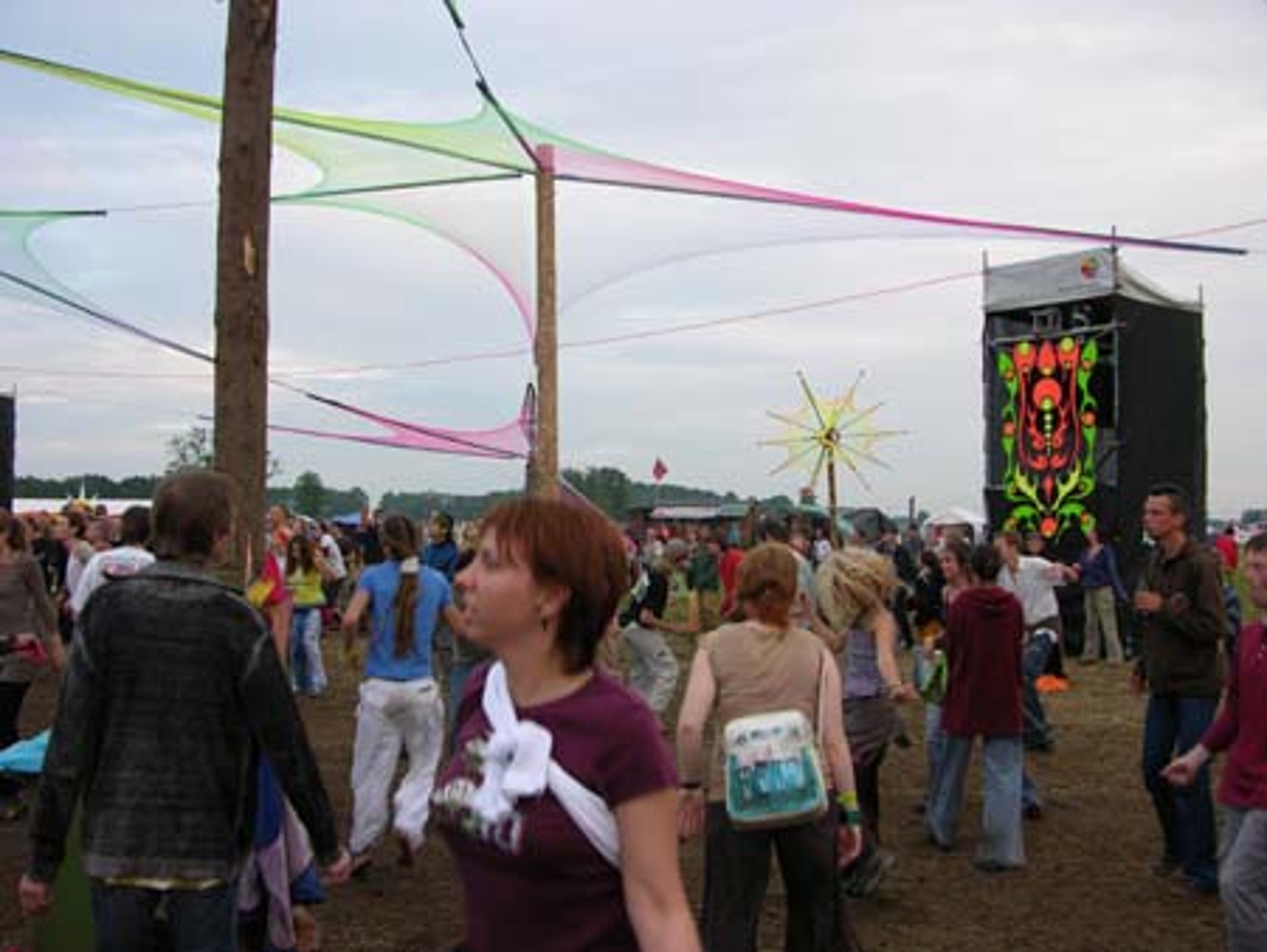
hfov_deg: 52.6
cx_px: 634
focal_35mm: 35
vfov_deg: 40.7
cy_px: 476
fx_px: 1282
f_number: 3.2
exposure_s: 1/57.3
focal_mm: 8.9
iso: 50
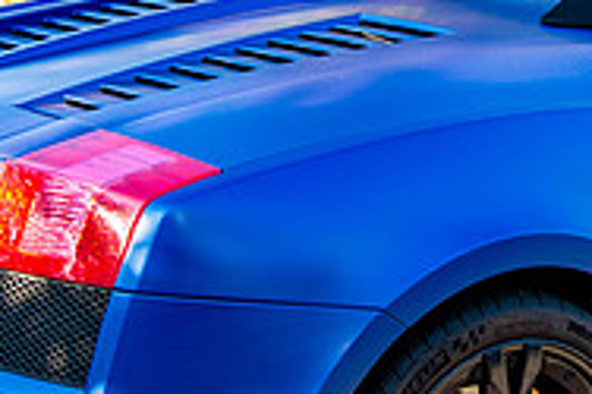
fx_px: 2070
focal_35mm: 126
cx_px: 651
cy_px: 108
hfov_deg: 15.8
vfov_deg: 10.8
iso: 100
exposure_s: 1/80
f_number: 4.5
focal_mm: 35
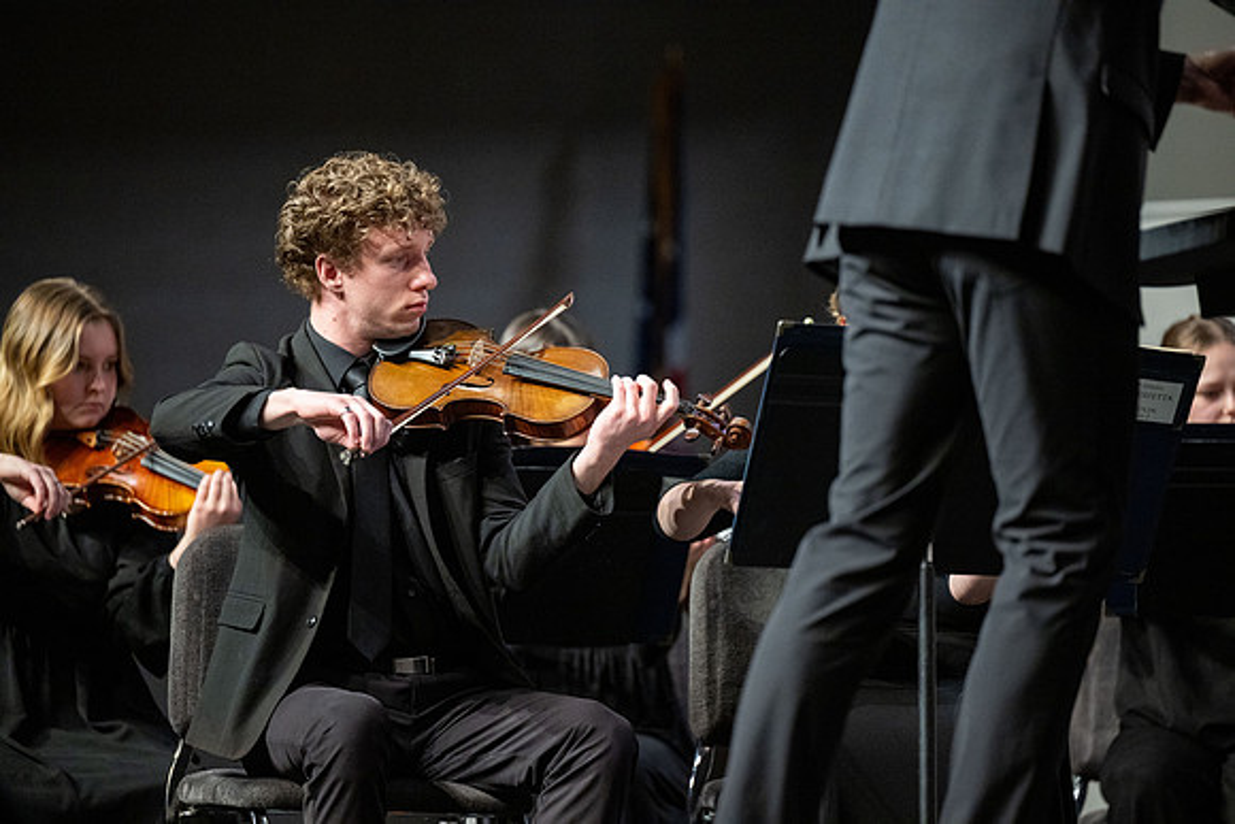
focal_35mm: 200
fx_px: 6862
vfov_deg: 6.9
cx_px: 618
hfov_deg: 10.3
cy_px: 412
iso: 2500
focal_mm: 200
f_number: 2.8
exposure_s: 1/400
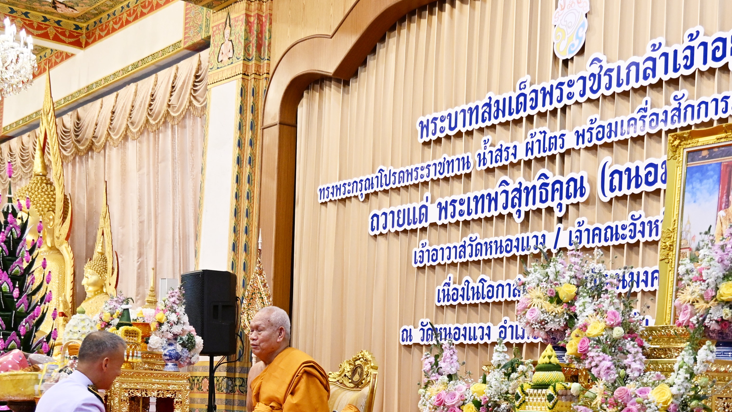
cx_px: 437
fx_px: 1134
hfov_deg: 35.7
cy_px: 411
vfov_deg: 20.0
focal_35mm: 58
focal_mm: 20.5
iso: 1250
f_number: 3.5
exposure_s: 1/125
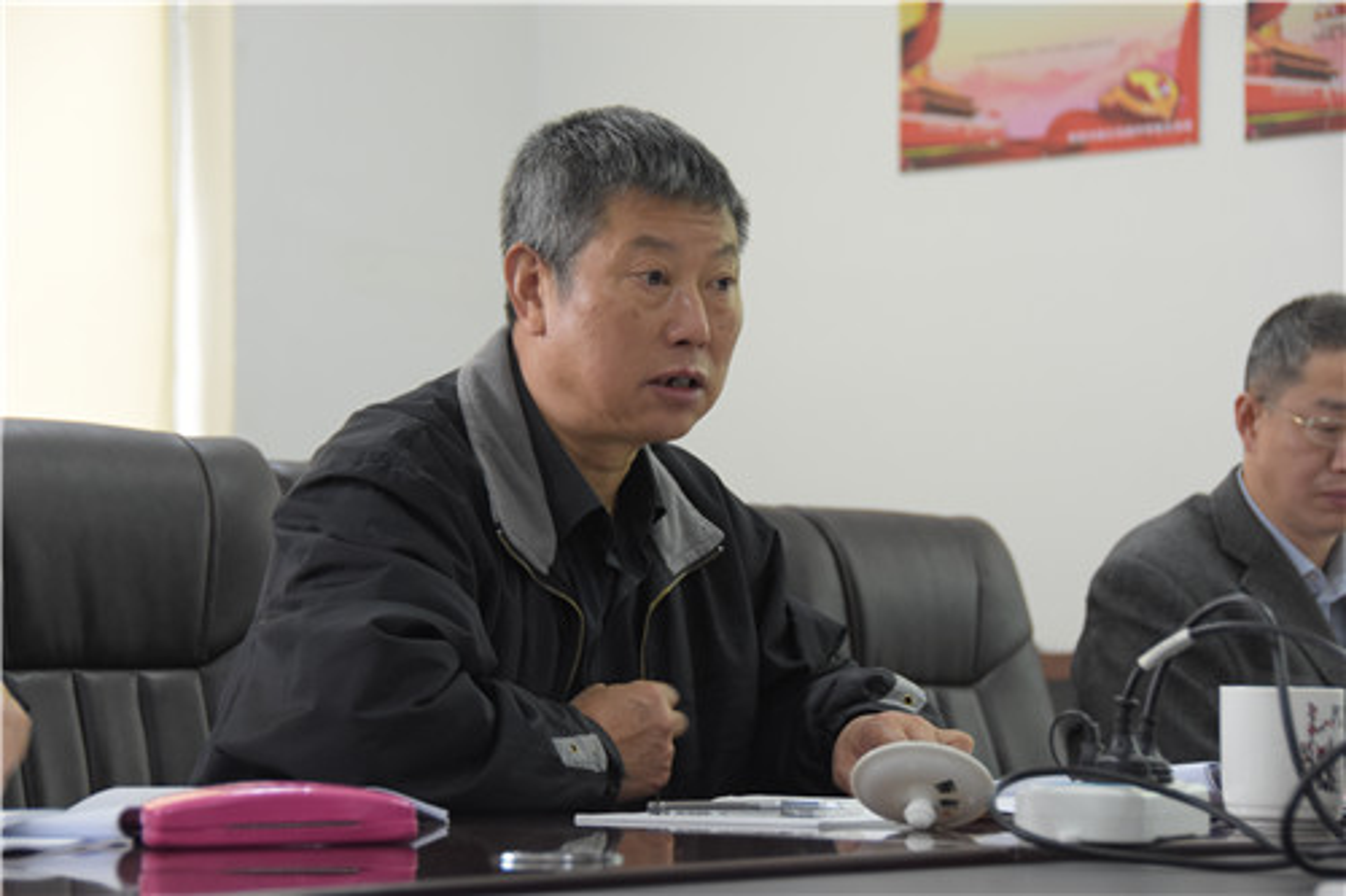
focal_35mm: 112
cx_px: 673
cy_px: 448
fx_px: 4205
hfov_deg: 18.2
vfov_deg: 12.2
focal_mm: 75
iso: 1600
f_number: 5
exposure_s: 1/40
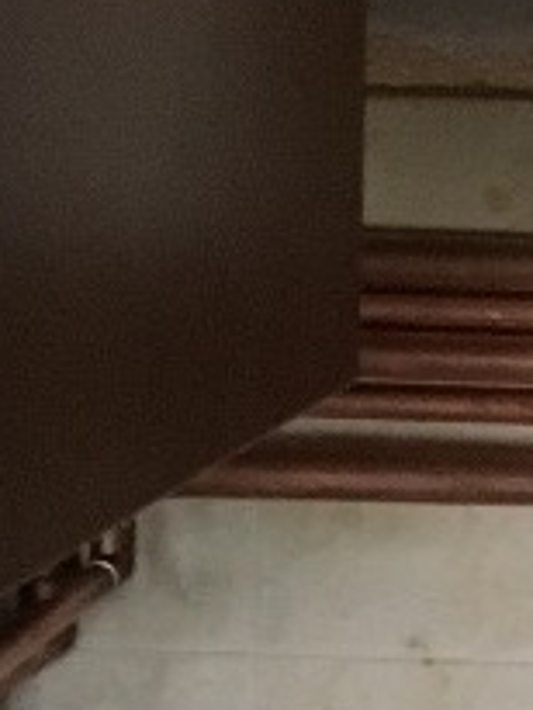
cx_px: 1409
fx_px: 3486
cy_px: -242
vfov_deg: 11.3
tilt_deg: -3.2
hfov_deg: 7.9
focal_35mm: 170
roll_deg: -0.9
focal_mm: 4.15
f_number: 2.2
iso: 200
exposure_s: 1/17
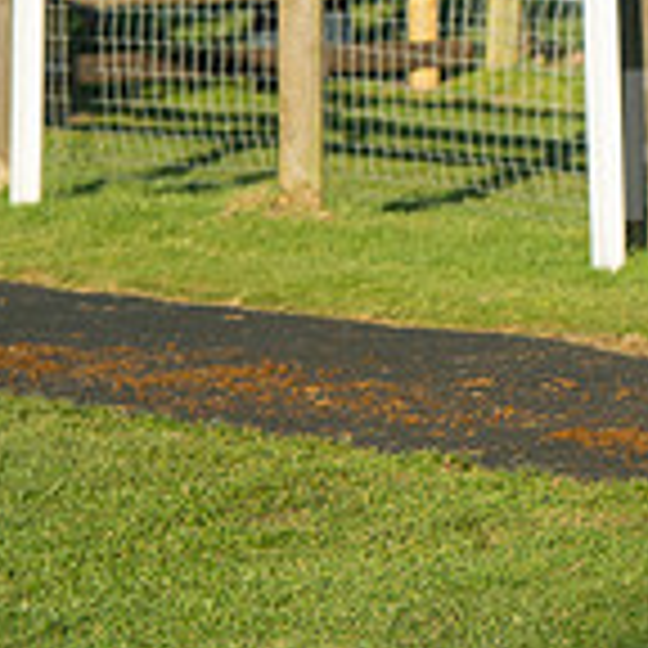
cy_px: -63
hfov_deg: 3.9
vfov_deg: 3.9
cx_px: 1206
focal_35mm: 446
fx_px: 9446
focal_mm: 130
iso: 500
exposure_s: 1/1600
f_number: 6.3
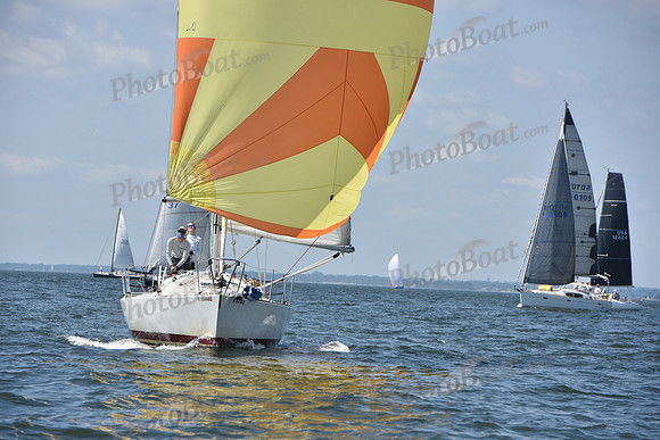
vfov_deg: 6.9
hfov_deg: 10.3
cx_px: 330
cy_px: 220
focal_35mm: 200
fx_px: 3667
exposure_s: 1/1250
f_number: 9
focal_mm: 200
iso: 320
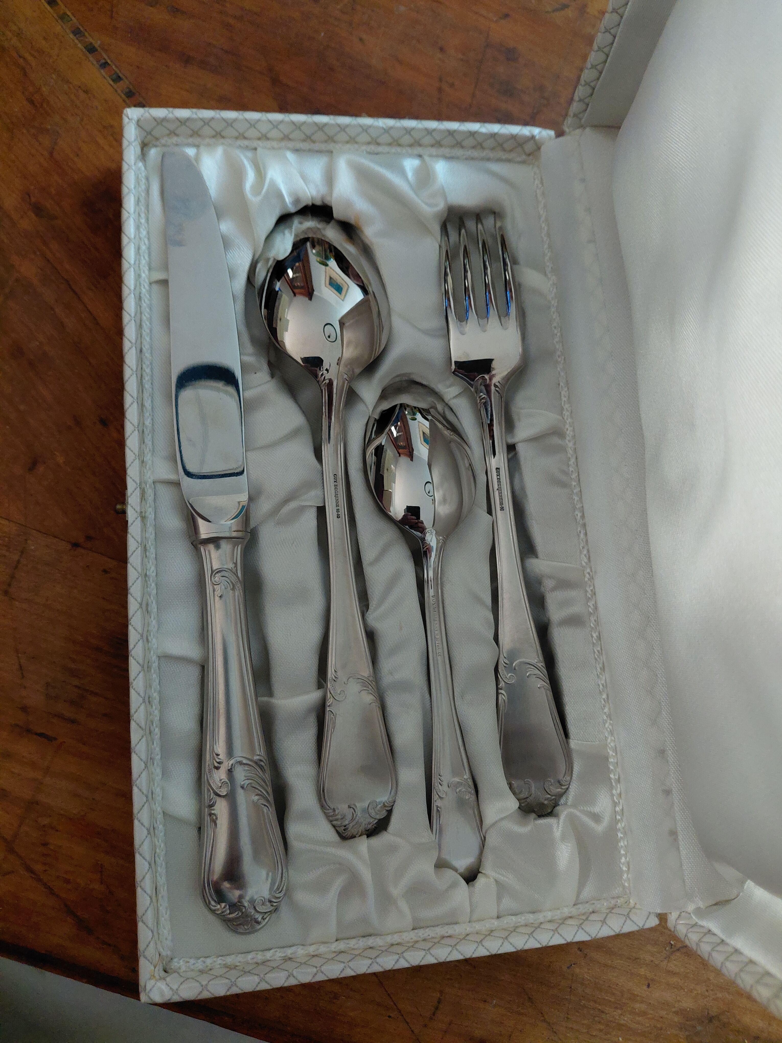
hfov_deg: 54.9
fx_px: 753
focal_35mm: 25
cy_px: 522
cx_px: 391
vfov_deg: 69.4
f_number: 1.8
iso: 500
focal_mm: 4.69
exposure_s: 1/24
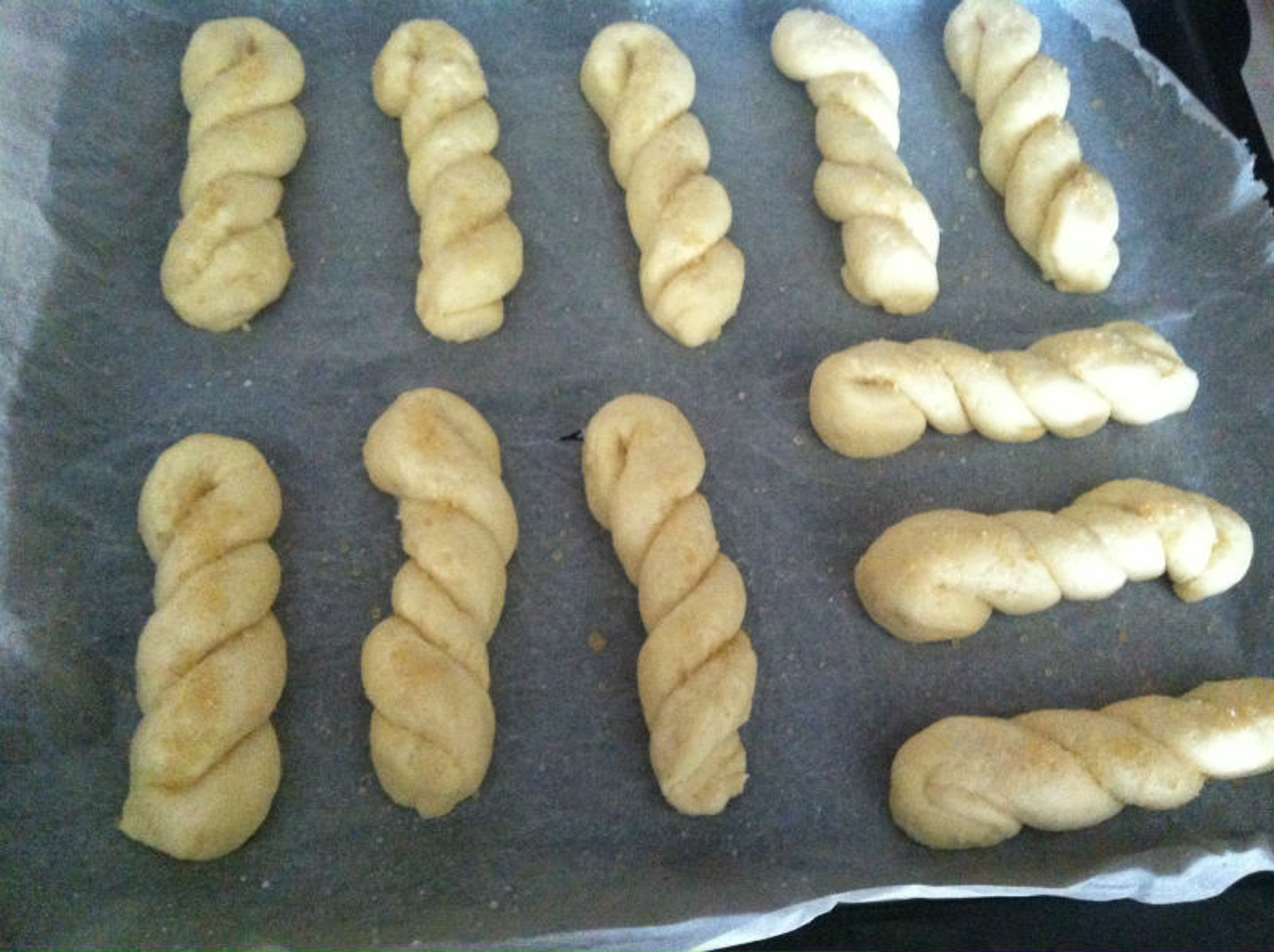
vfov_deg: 40.6
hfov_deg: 52.7
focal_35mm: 35
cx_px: 637
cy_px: 476
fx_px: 1287
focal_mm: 3.85
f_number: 2.8
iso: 800
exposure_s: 1/15
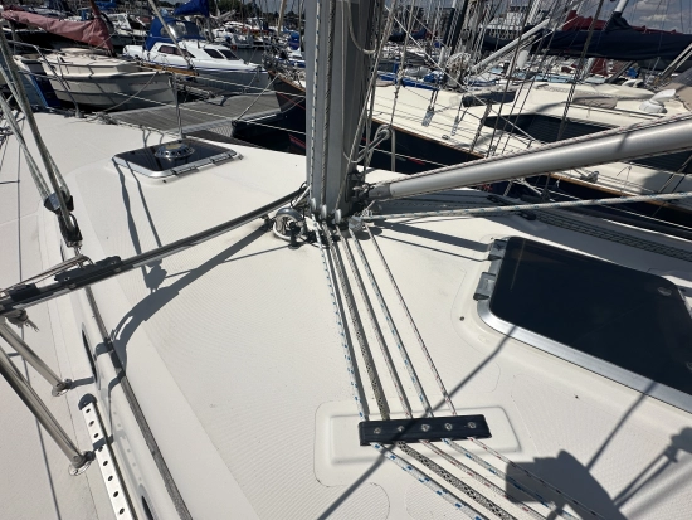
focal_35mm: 14
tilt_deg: -39.5
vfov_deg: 85.7
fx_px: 280
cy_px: 260
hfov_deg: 102.0
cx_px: 346
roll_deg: -7.0
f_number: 2.2
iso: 40
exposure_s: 1/7813
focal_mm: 2.22
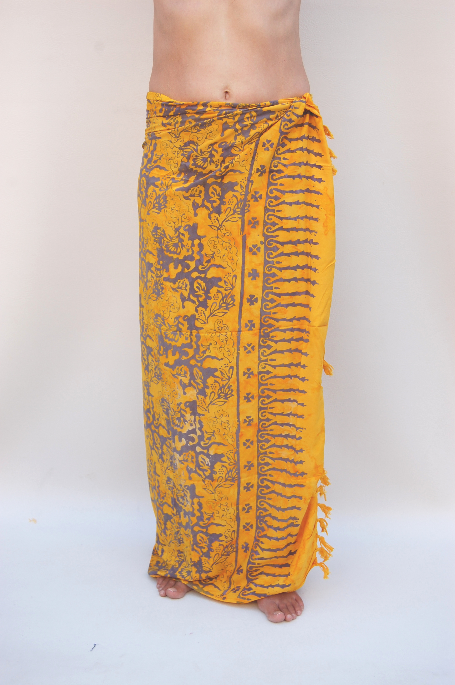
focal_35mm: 52
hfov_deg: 25.7
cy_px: 342
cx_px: 228
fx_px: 997
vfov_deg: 37.9
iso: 200
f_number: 6.3
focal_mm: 35
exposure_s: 1/160
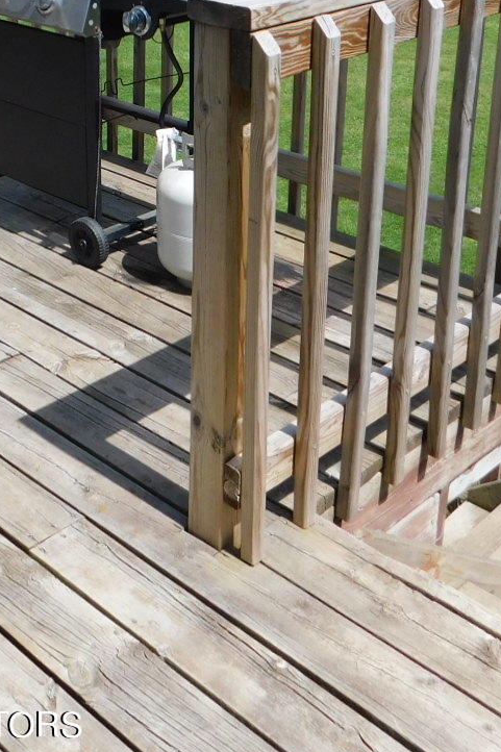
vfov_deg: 36.3
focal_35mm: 53
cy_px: 154
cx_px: 146
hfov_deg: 25.3
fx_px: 1107
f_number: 3
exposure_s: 1/1250
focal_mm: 4
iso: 125
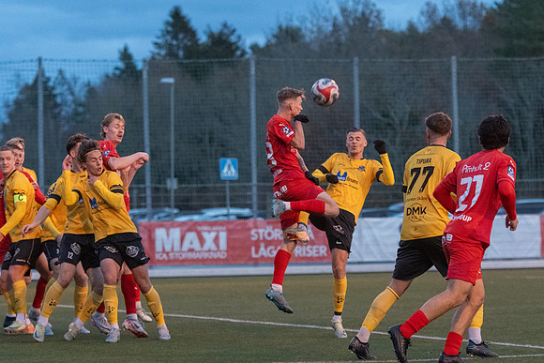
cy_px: 182
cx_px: 272
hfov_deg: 10.9
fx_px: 2861
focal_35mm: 189
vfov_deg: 7.3
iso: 8000
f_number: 4
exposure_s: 1/800
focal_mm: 122
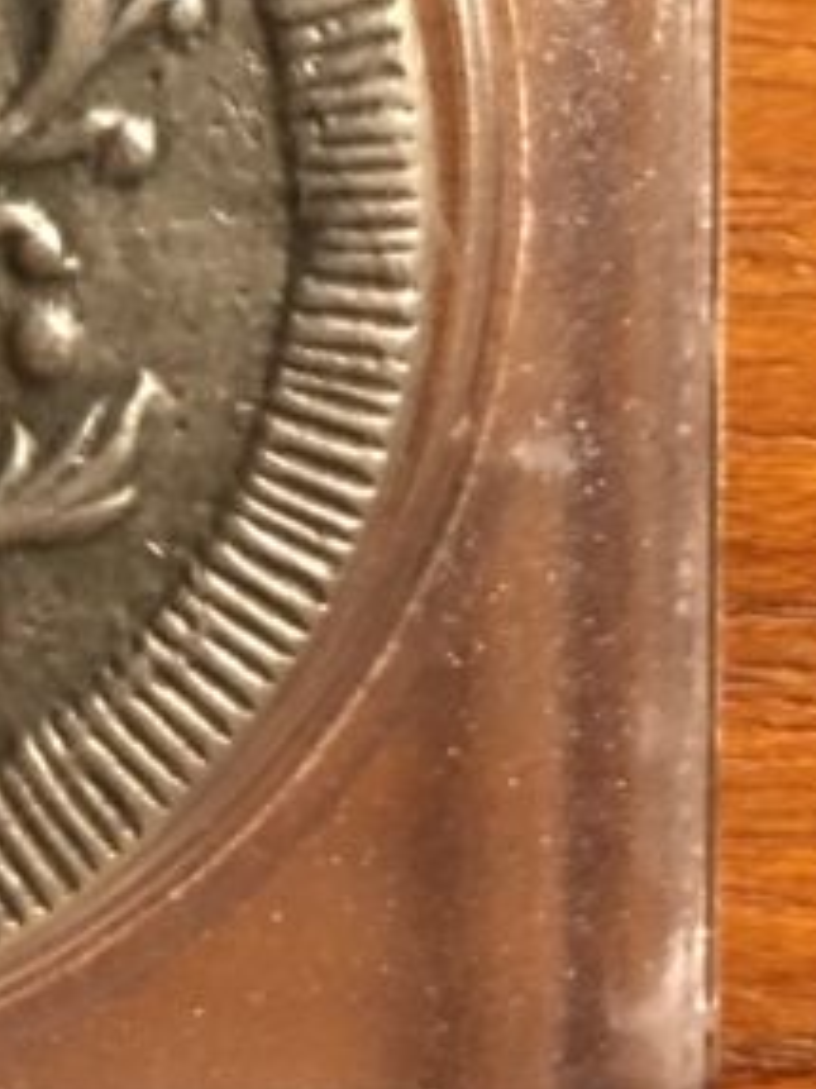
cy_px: 61
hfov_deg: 13.6
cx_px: -497
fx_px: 3177
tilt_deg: -88.4
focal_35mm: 101
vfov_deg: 19.0
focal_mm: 4.15
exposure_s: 1/10
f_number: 2.2
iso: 80
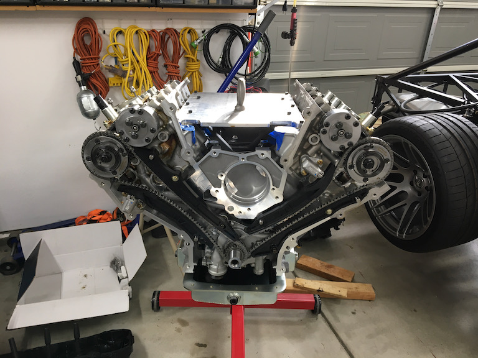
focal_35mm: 29
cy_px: 179
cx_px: 239
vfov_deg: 48.2
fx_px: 400
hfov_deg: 61.7
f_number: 2.2
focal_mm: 4.15
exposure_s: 1/30
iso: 50
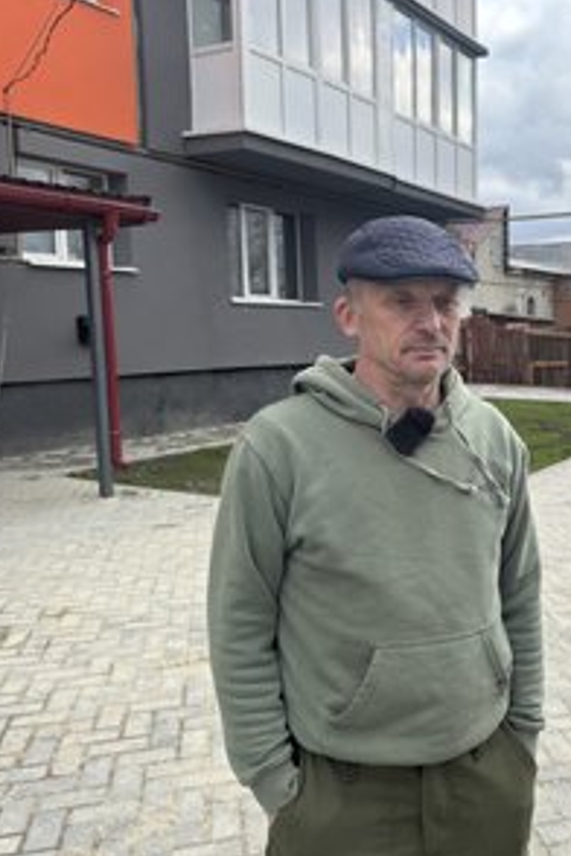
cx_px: 469
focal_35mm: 34
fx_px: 809
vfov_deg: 55.8
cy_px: 425
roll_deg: +0.4
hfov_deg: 37.3
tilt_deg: -7.8
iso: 80
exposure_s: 1/2174
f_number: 1.78
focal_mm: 6.76
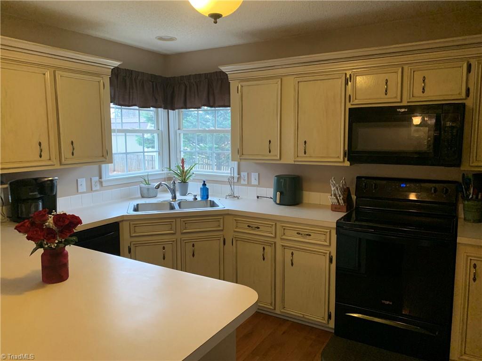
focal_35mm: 26
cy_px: 180
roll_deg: +0.3
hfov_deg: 67.3
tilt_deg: -7.6
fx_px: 362
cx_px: 241
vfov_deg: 53.1
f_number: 1.8
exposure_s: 1/60
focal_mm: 4.25
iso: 400
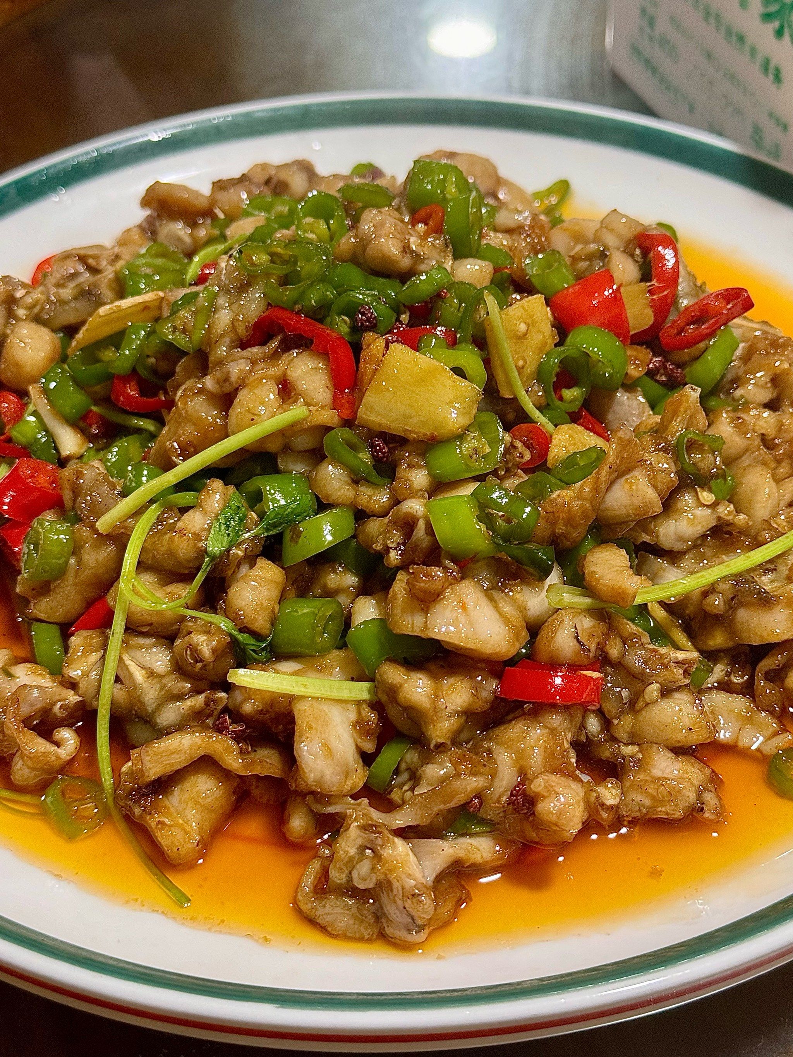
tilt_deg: -42.1
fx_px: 1466
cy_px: 528
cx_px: 396
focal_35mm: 48
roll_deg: +1.8
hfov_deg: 30.3
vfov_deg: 39.7
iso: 200
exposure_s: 1/33
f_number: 1.78
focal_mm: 6.76
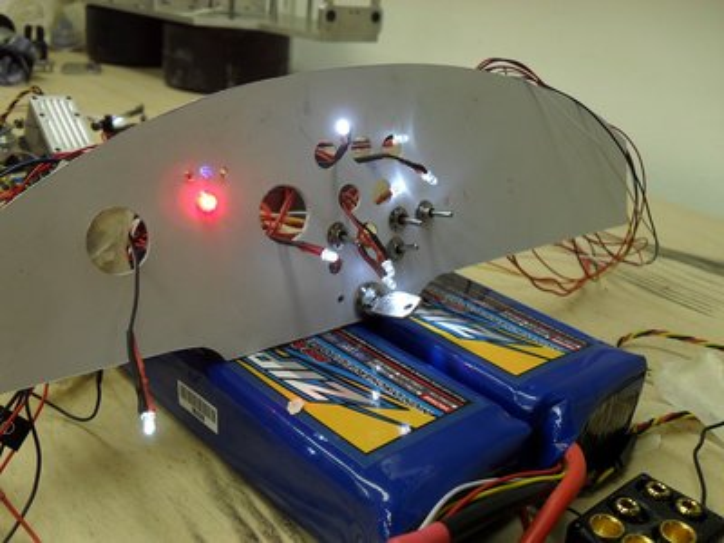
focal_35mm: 35
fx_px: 732
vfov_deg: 40.7
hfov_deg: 52.6
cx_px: 362
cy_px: 272
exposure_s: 1/45
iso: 100
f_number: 2.8
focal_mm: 6.2
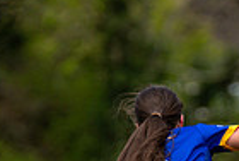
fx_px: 8928
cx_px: 439
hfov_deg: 1.5
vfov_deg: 1.0
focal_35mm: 1342
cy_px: 286
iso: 320
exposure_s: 1/4000
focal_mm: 240
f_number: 2.8
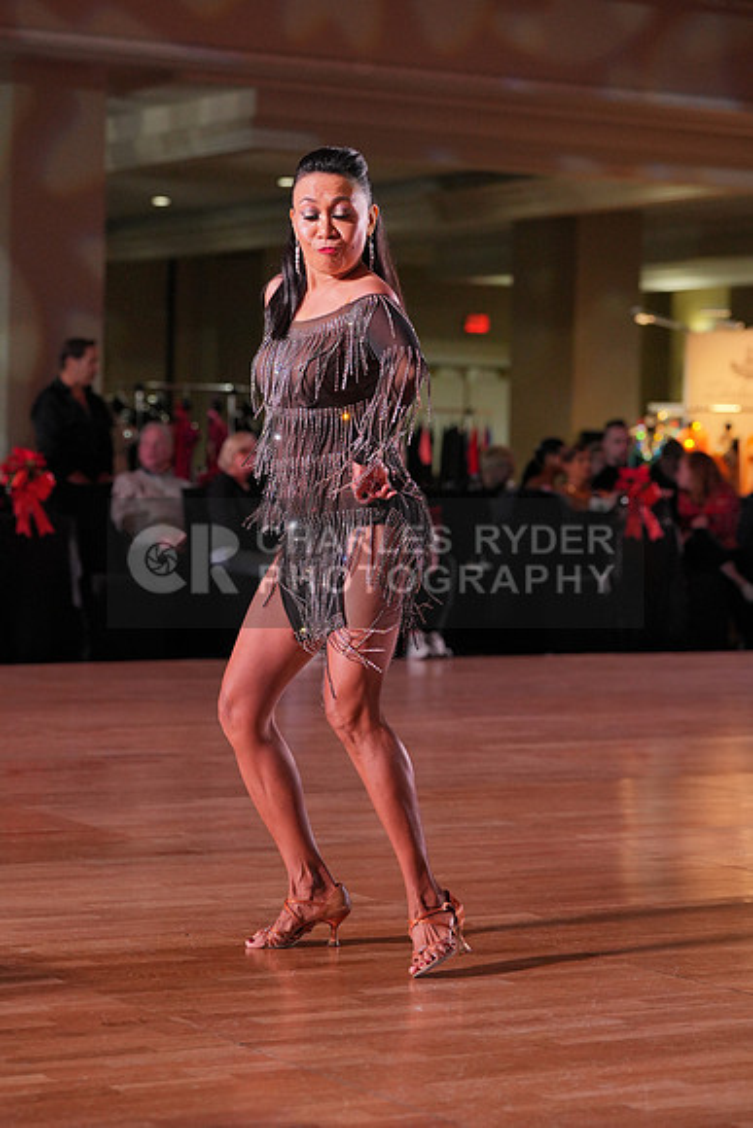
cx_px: 376
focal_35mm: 93
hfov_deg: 14.7
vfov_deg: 21.9
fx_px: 2916
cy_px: 564
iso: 2000
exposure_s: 1/500
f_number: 4
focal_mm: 93
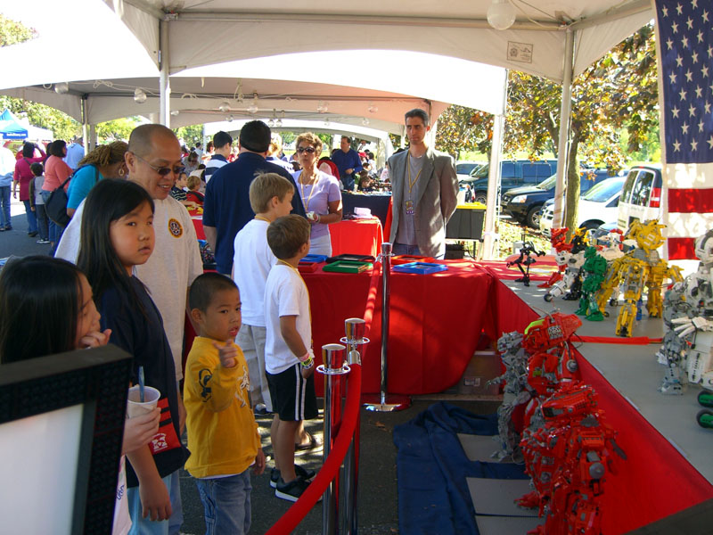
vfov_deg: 37.7
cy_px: 268
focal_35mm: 38
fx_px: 783
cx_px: 356
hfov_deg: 49.0
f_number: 2.8
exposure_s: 1/125
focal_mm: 7.9
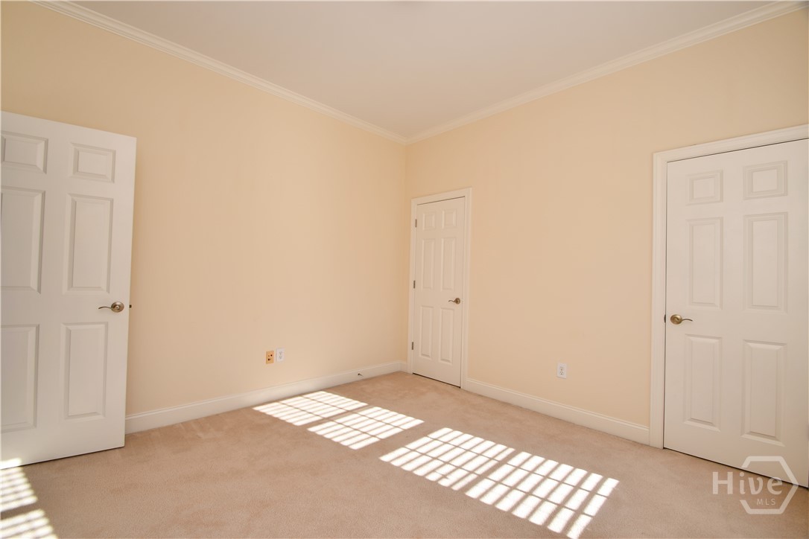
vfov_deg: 77.3
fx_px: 337
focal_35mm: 15
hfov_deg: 100.4
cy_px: 270
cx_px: 404
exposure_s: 1/160
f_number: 6.3
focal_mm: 10
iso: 100
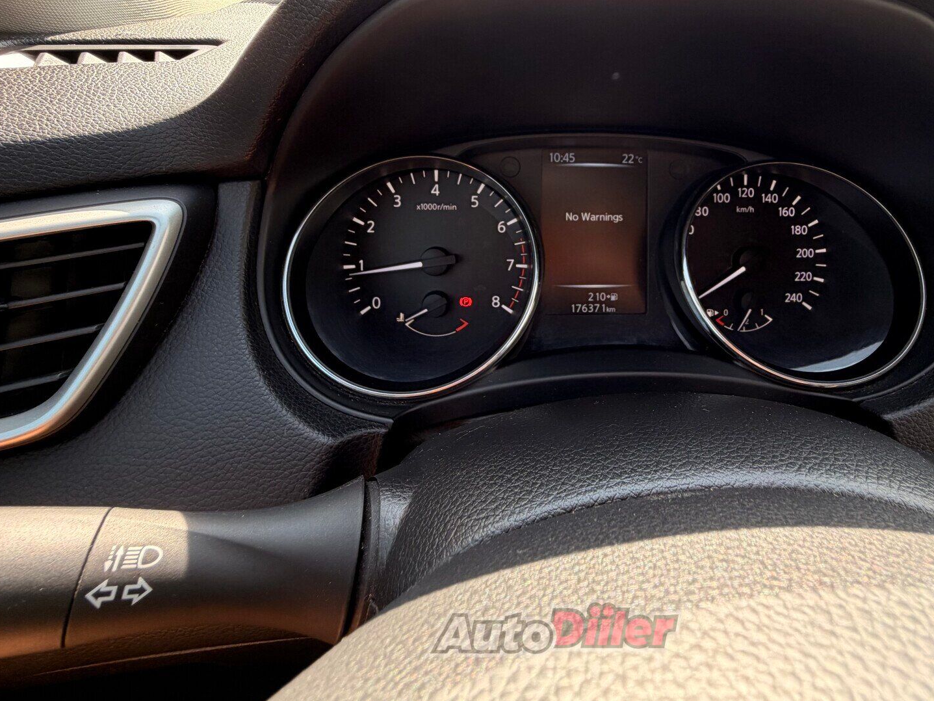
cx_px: 554
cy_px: 247
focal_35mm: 19
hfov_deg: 83.8
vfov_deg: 67.2
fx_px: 513
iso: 50
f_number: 2.2
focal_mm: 2.22
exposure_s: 1/121
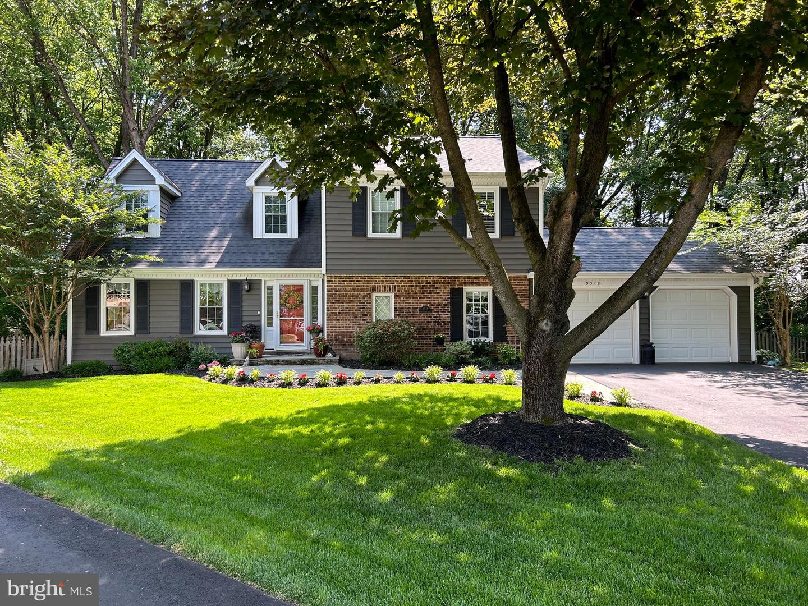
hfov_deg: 67.3
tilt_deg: +0.7
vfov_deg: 53.1
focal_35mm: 26
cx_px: 404
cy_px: 303
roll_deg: +0.4
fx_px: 607
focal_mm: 5.7
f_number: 1.5
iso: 50
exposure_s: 1/340
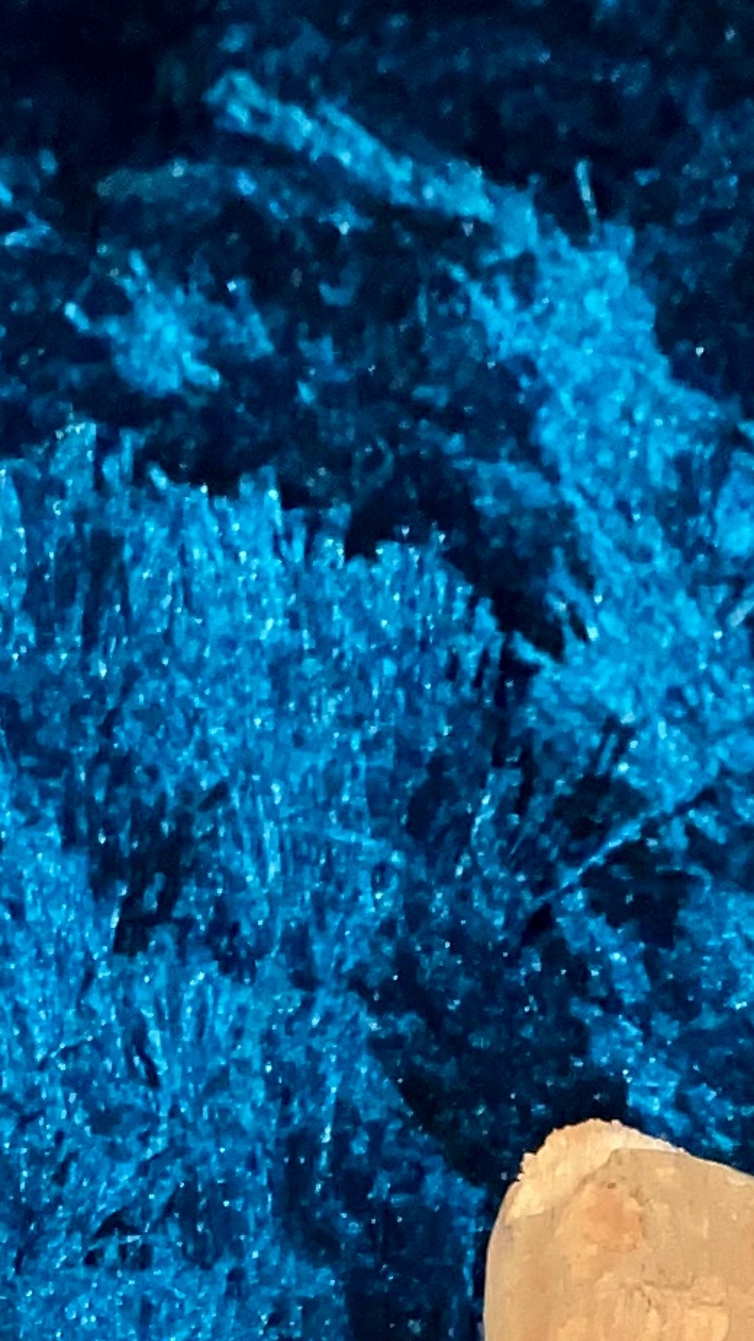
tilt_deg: -45.7
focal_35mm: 247
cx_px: 206
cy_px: 2615
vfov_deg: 8.3
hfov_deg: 4.9
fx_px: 8783
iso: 80
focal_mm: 6
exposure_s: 1/34
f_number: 2
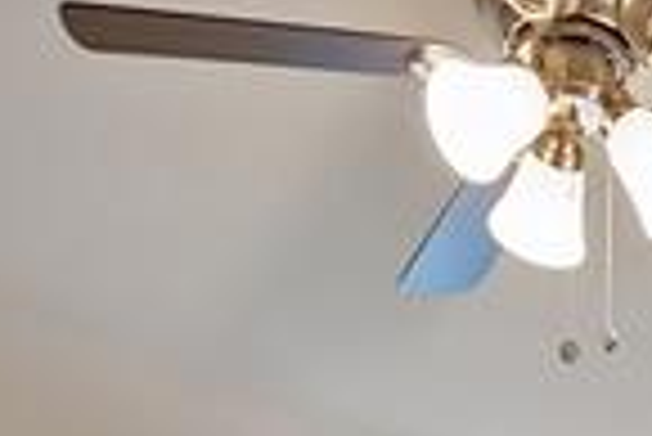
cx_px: 899
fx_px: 1541
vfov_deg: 11.5
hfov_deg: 21.2
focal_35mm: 85
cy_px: 1200
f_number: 9
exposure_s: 1/3
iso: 640
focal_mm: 12
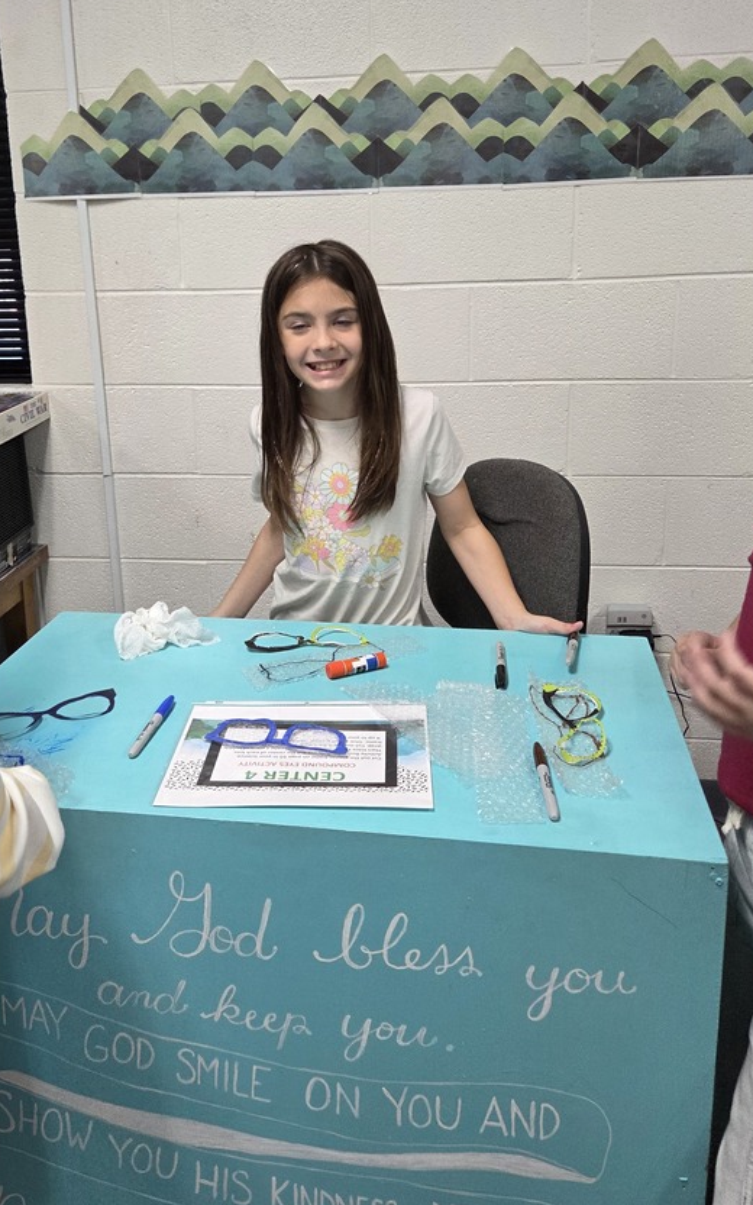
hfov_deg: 41.7
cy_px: 487
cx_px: 311
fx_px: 985
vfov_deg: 62.4
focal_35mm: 30
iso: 250
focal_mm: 5.4
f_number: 1.8
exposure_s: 1/120
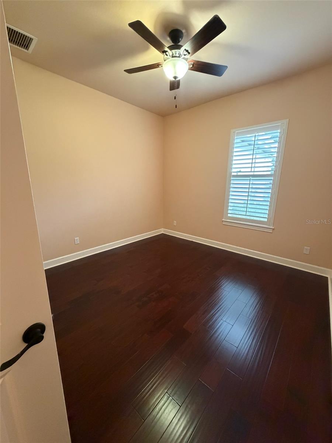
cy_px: 222
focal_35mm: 14
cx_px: 166
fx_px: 179
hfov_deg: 85.7
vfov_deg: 102.1
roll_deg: -0.6
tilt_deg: -12.8
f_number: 2.2
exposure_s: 1/60
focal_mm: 2.22
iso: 800
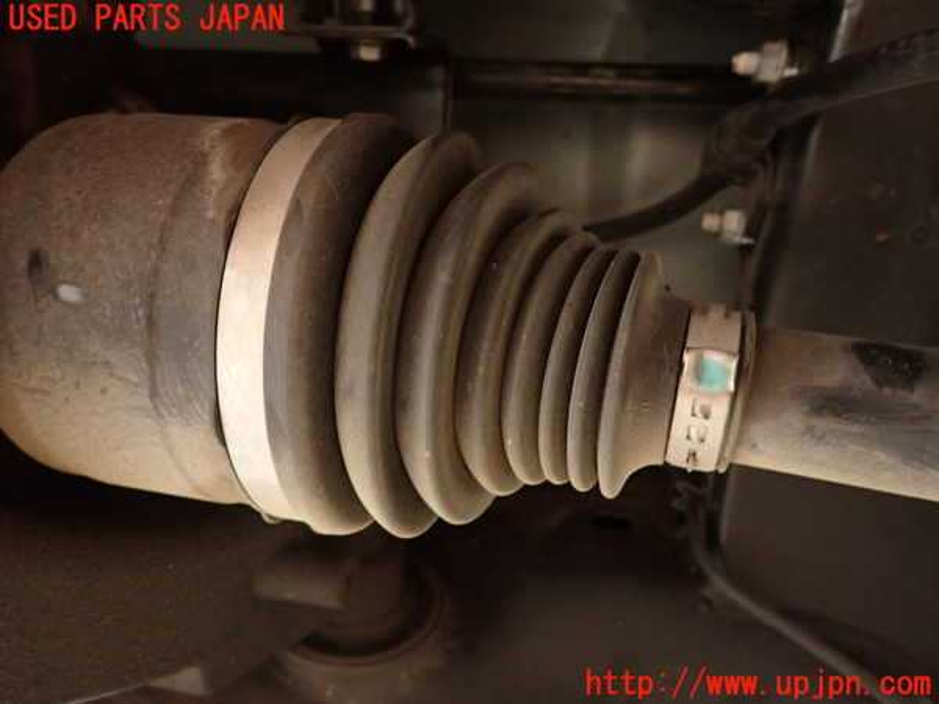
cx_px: 470
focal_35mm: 25
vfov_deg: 54.9
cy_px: 352
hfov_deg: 69.4
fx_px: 678
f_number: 2
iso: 500
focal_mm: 4.5
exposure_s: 1/30
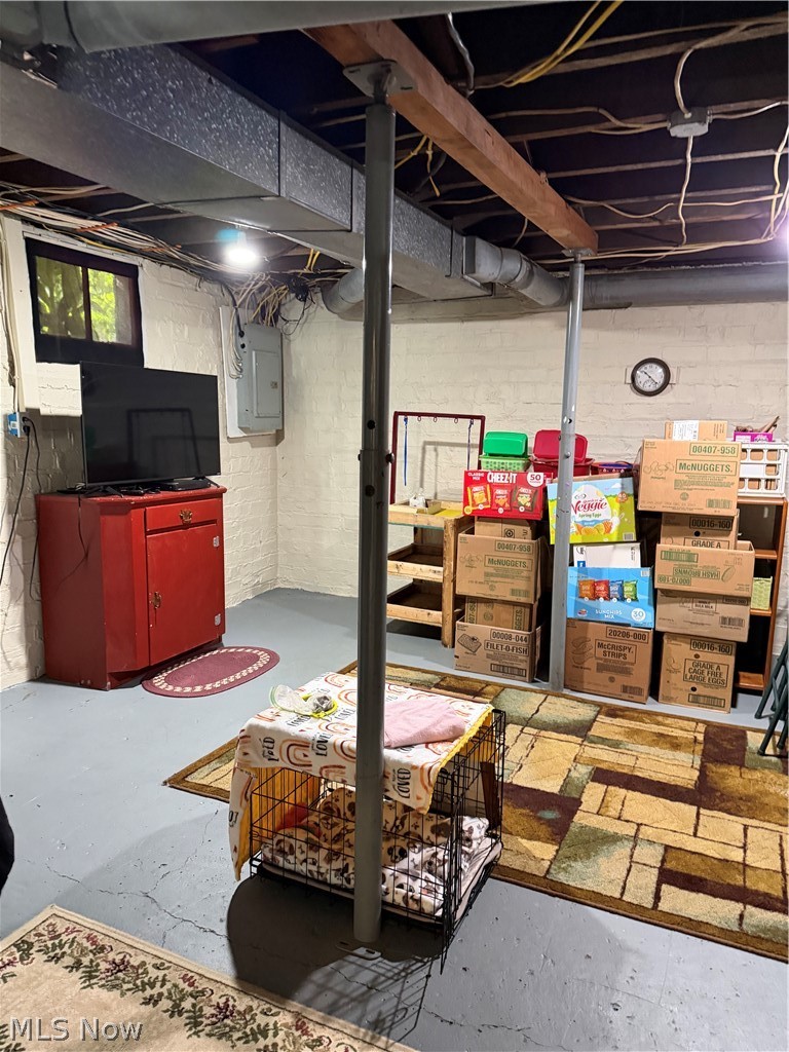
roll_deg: -1.6
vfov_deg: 71.6
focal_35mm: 24
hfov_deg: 56.8
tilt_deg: -9.3
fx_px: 729
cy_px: 526
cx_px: 394
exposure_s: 1/40
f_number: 1.78
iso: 800
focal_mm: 6.76
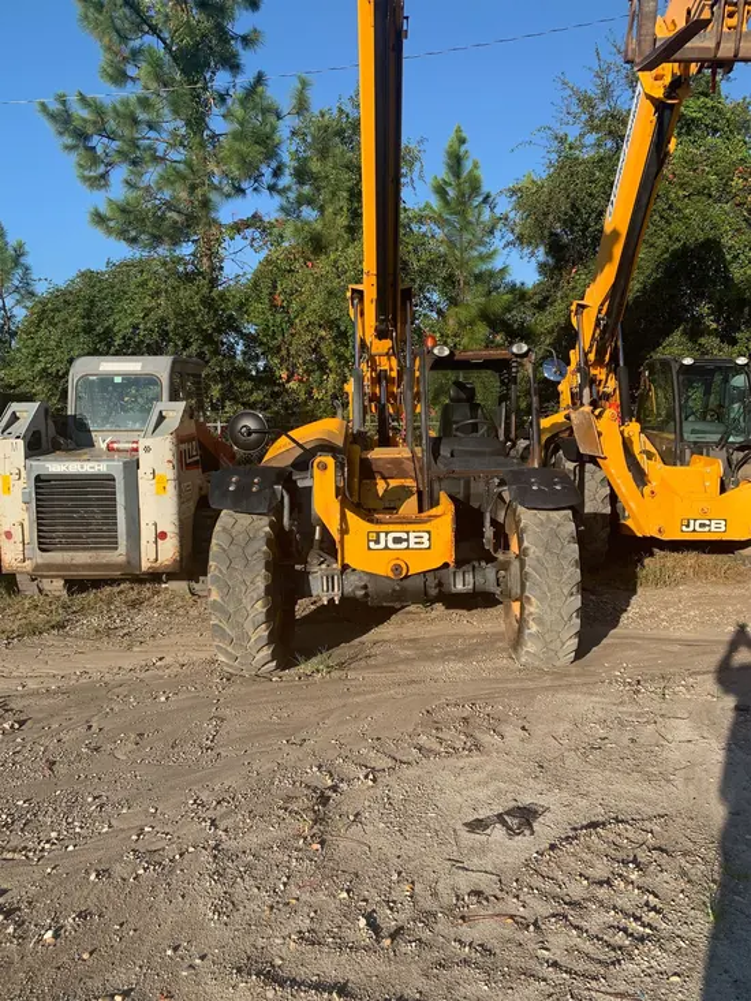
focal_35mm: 26
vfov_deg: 67.3
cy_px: 500
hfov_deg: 53.1
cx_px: 376
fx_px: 752
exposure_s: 1/1266
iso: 25
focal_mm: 4.25
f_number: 1.8
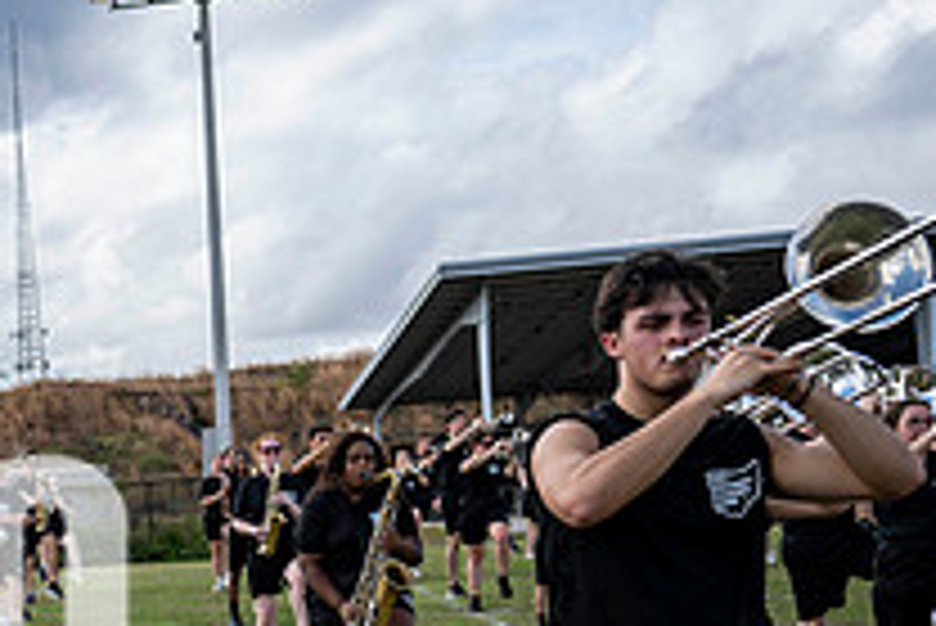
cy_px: 669
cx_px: -212
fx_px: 1743
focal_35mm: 67
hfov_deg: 26.4
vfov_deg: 19.6
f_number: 2.8
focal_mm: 24
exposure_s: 1/1250
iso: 125
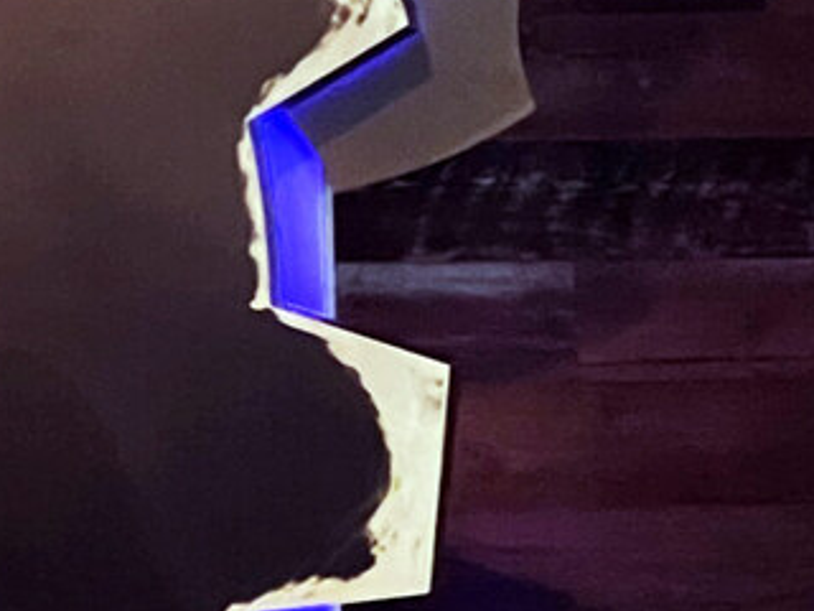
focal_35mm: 385
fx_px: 9053
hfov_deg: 5.1
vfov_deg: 3.9
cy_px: 349
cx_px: -745
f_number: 2.8
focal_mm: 9
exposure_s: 1/59
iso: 400
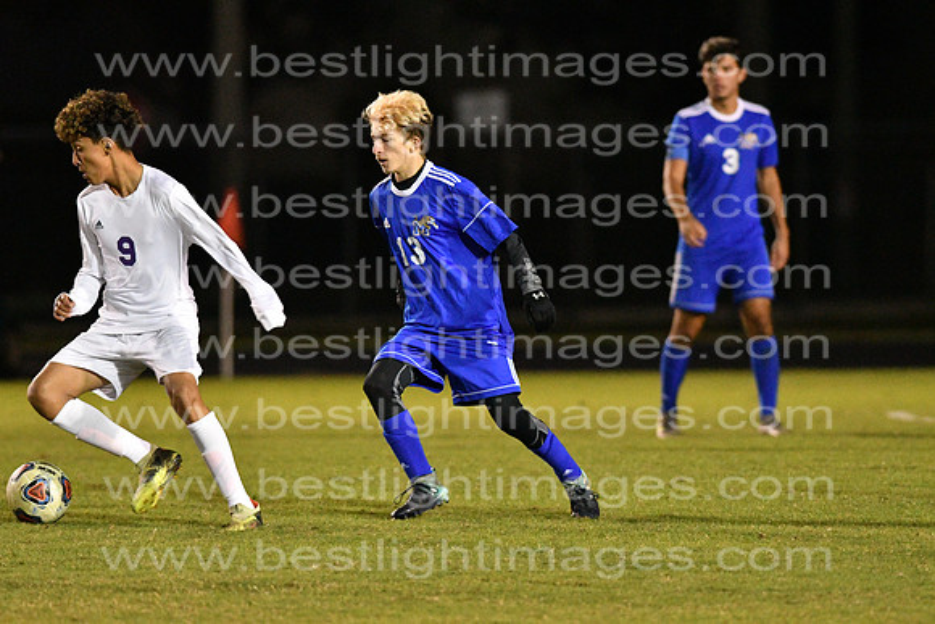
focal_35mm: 450
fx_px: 11690
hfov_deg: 4.6
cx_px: 468
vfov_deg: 3.1
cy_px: 312
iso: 10000
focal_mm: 300
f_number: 3.5
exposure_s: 1/640
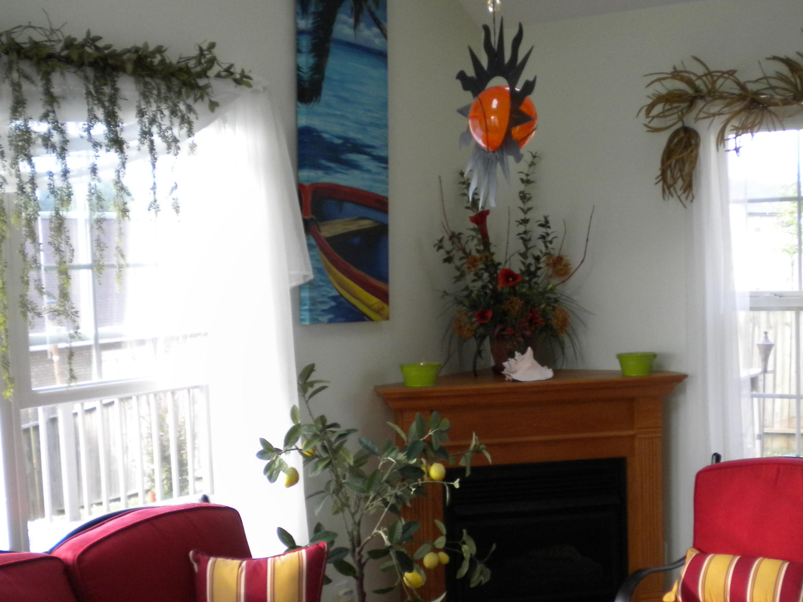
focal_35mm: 51
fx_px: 1183
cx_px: 462
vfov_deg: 28.4
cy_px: 387
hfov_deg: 37.4
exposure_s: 1/59.2
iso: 196
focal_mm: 6.3
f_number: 3.1
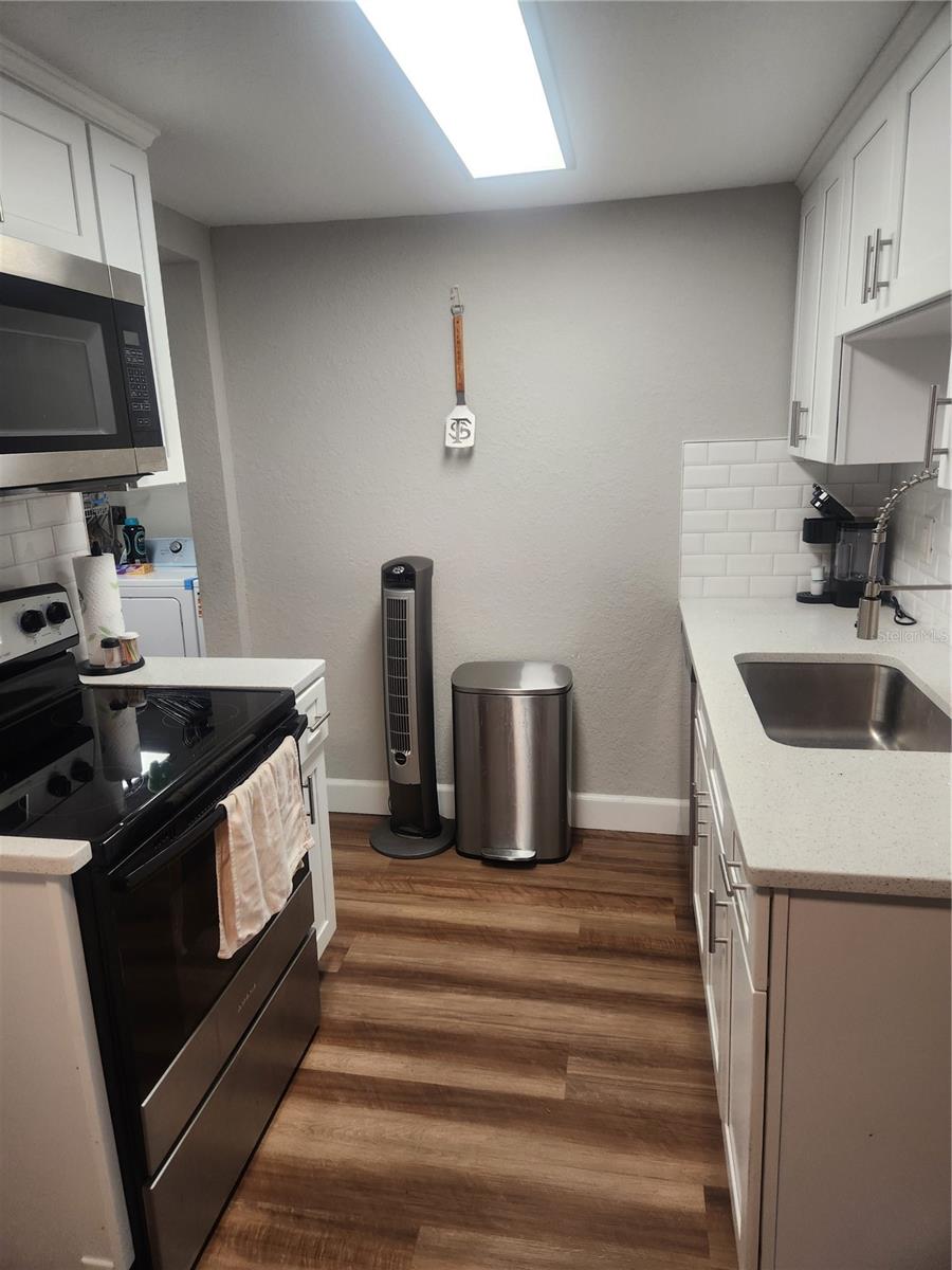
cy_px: 635
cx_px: 476
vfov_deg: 73.9
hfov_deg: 58.9
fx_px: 843
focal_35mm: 23
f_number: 1.8
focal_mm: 5.4
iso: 160
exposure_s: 1/180
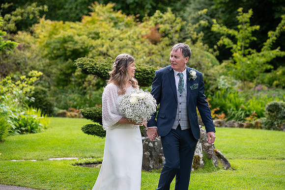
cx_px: 142
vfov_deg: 11.0
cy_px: 95
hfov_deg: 16.4
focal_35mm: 125
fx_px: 990
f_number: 3.5
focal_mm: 125
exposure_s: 1/500
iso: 200
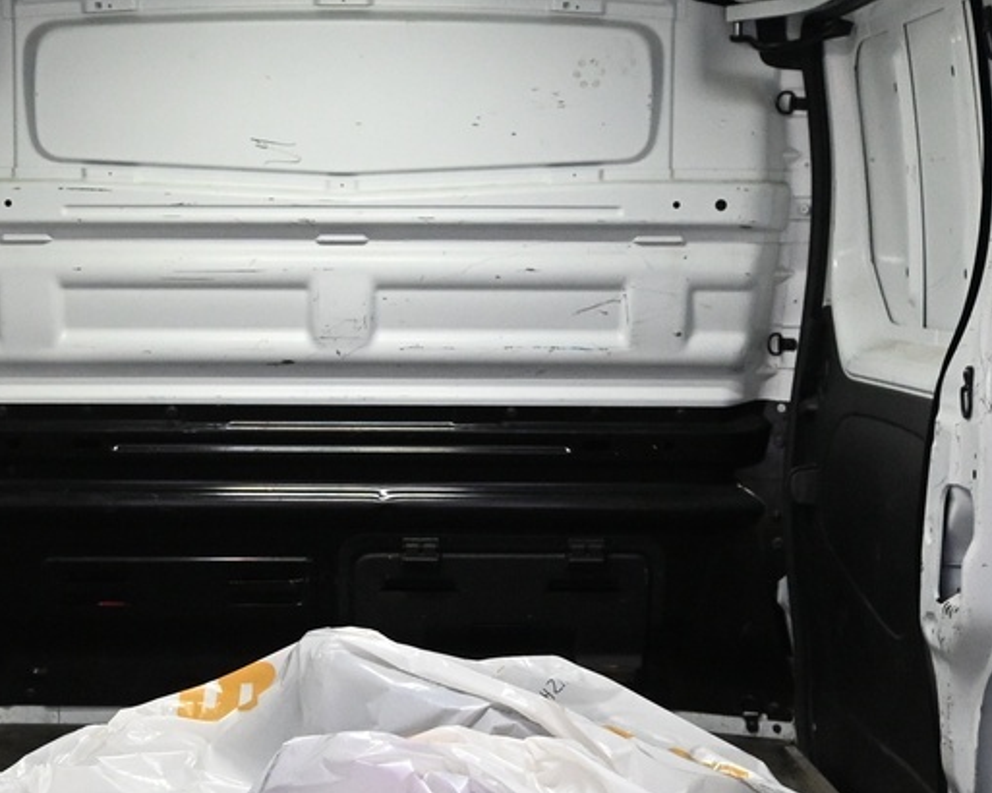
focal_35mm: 87
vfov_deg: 17.6
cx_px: 307
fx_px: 2546
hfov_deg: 21.9
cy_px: 545
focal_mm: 19.5
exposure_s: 1/125
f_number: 3.8
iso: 1800
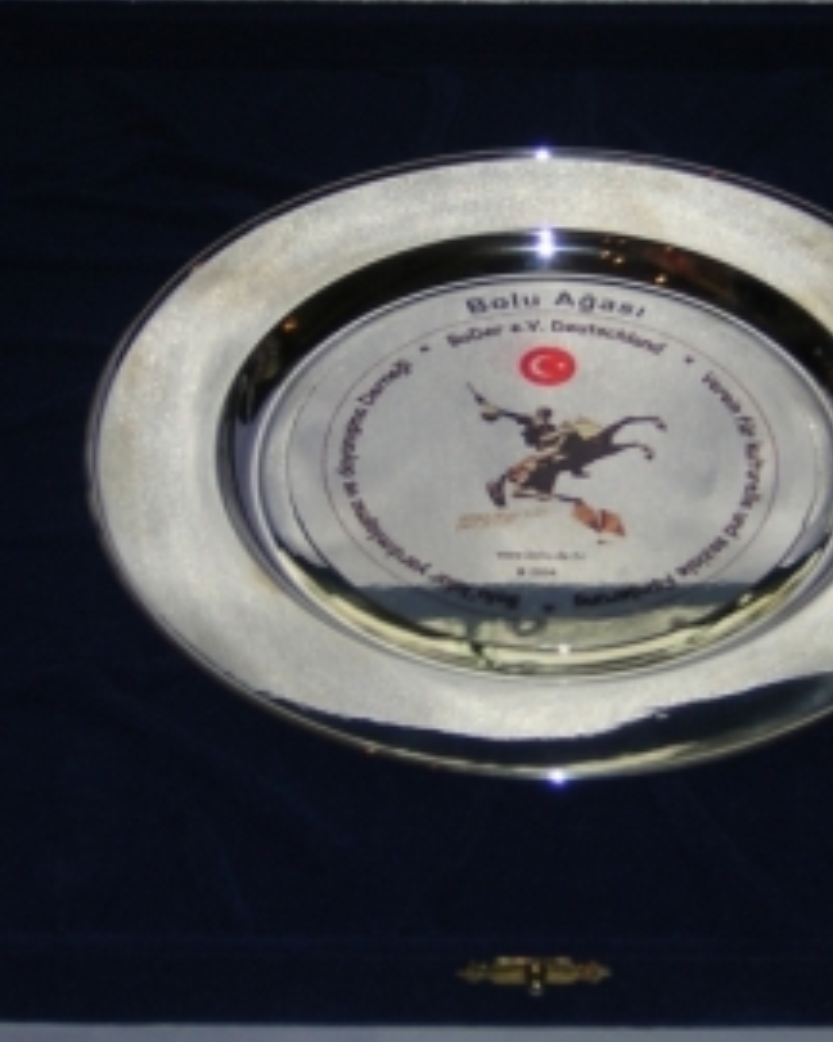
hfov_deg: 13.9
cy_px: 461
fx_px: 3421
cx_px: 571
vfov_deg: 17.3
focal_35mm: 111
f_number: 3.9
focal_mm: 10.1
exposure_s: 1/60.1
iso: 100
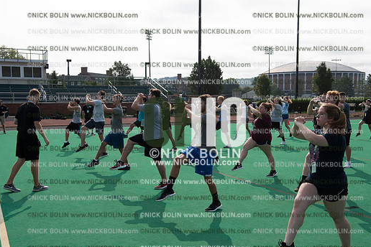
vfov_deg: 29.9
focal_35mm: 45
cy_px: 132
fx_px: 464
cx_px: 195
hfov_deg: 43.6
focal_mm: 40
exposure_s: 1/640
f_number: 5.6
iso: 125
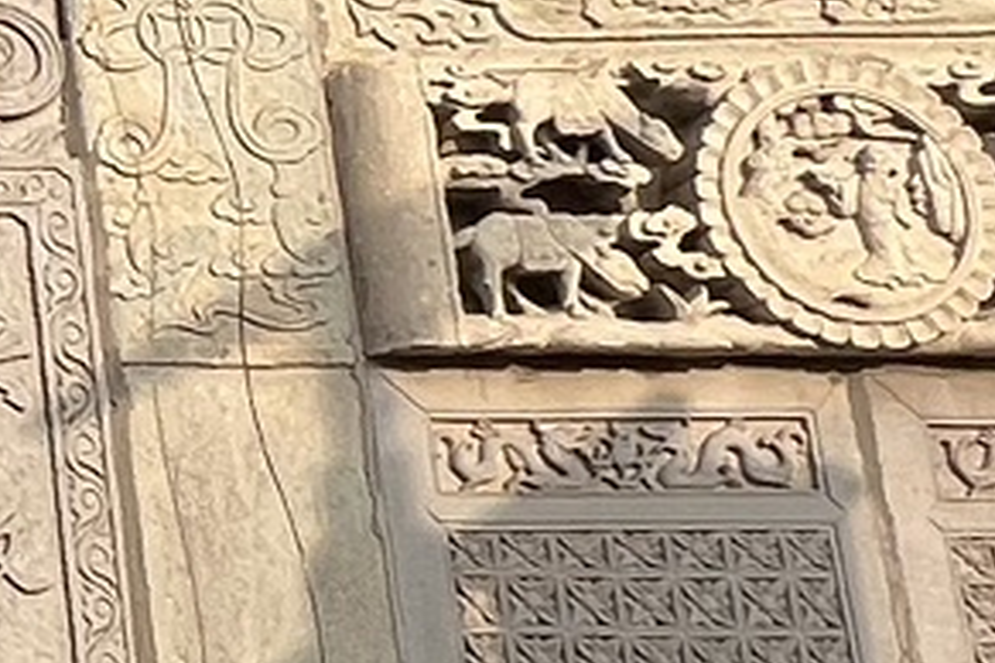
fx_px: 2570
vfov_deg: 14.7
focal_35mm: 93
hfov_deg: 16.1
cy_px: 239
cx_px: -1091
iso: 32
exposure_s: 1/717
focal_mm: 1.57
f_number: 1.8
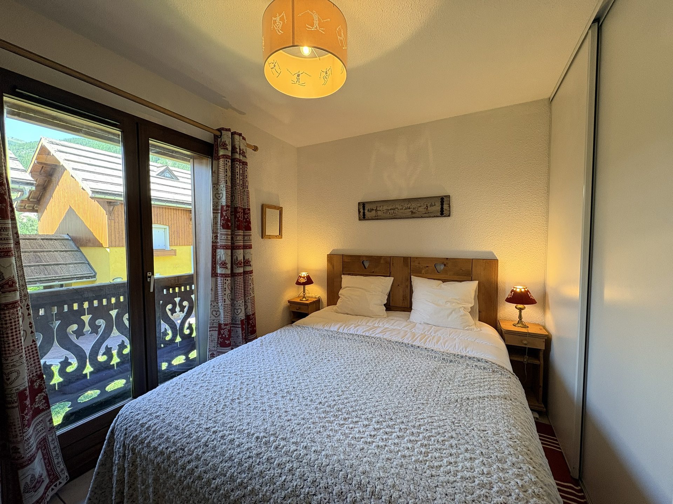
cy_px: 252
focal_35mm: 14
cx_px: 336
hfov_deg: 102.1
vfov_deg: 85.7
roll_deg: +0.5
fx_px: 272
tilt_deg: -1.8
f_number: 2.2
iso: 160
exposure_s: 1/100
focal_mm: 2.22
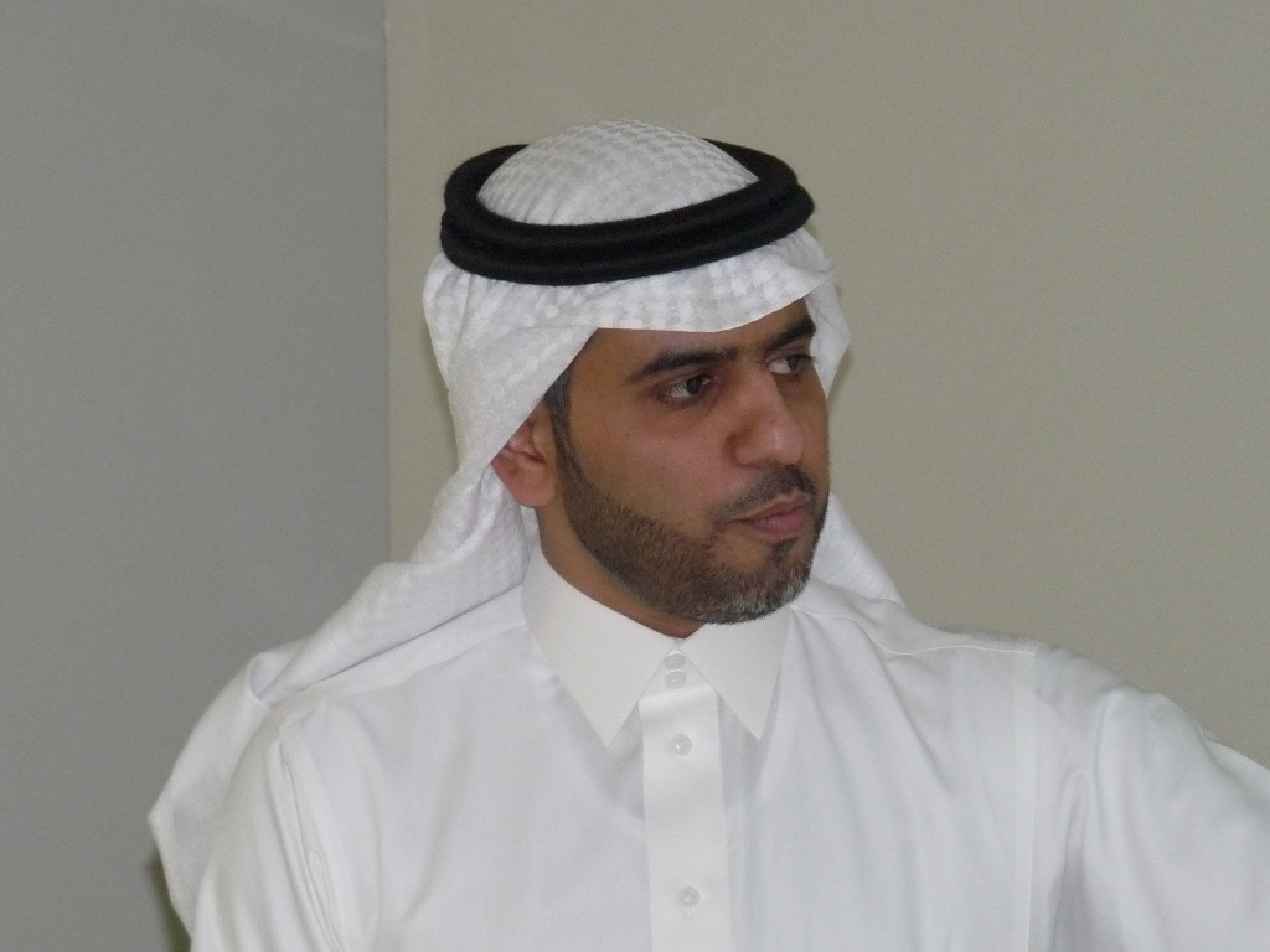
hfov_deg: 7.0
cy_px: 476
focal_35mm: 283
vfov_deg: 5.3
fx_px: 10383
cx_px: 635
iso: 400
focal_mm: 35.6
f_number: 3.7
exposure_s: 1/125
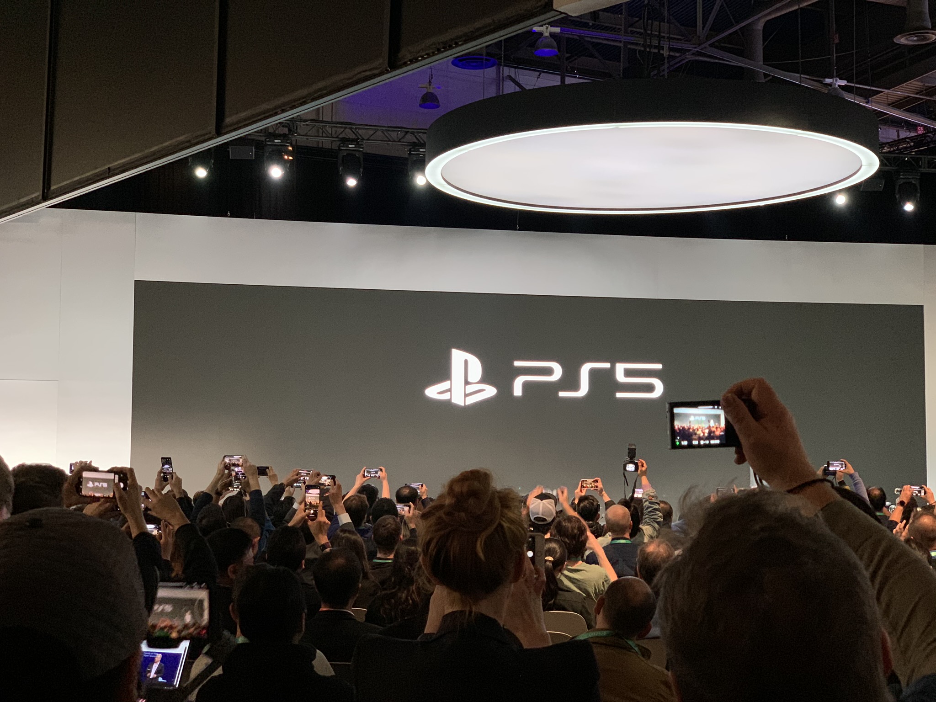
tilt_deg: +5.0
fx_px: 1406
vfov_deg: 28.0
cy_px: 351
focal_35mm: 52
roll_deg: -0.3
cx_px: 468
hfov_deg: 36.8
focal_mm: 6
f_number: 2.4
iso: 250
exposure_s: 1/30
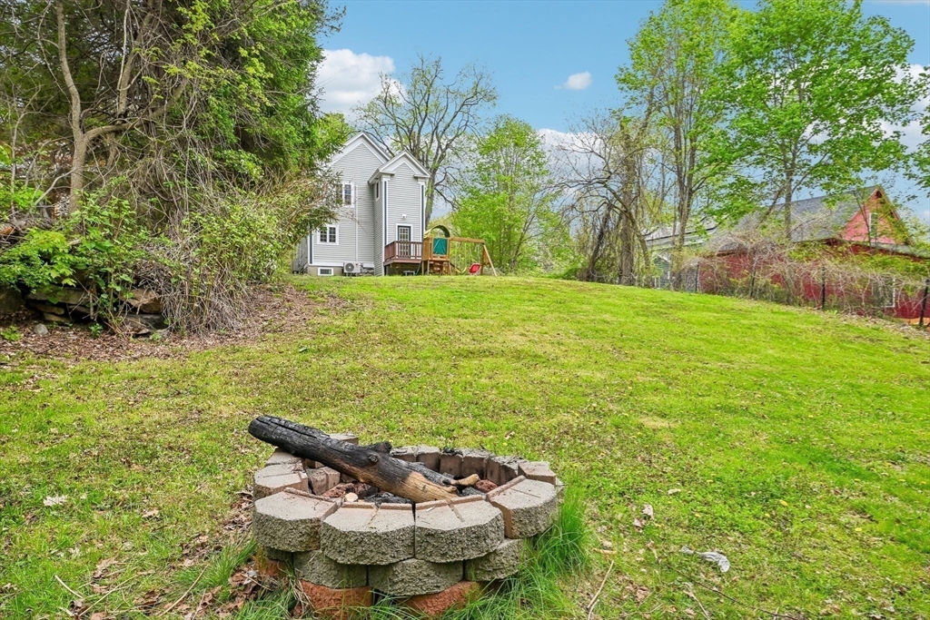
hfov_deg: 86.9
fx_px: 491
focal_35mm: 19
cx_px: 465
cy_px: 310
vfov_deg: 64.6
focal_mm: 19
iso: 400
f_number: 8
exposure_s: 1/400
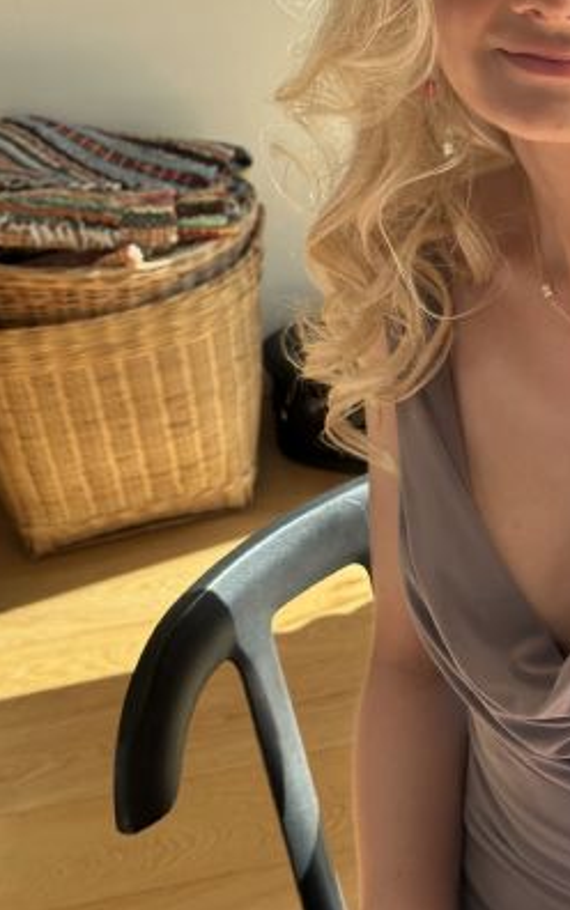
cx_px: 510
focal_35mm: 77
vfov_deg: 26.4
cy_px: 225
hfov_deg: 16.7
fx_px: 1911
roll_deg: +7.9
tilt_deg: -20.4
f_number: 1.78
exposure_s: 1/619
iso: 64
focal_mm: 6.86
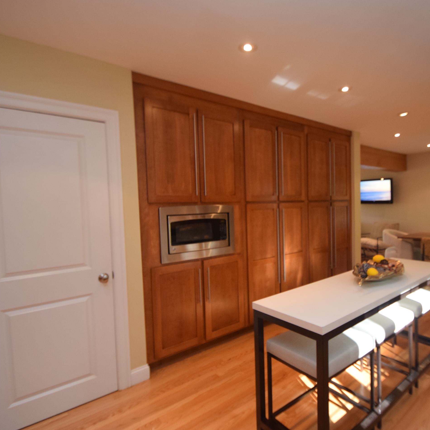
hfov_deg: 73.4
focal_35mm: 20
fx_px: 281
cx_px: 273
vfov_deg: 74.8
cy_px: 210
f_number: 3.5
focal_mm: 10
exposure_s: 1/60
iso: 1100
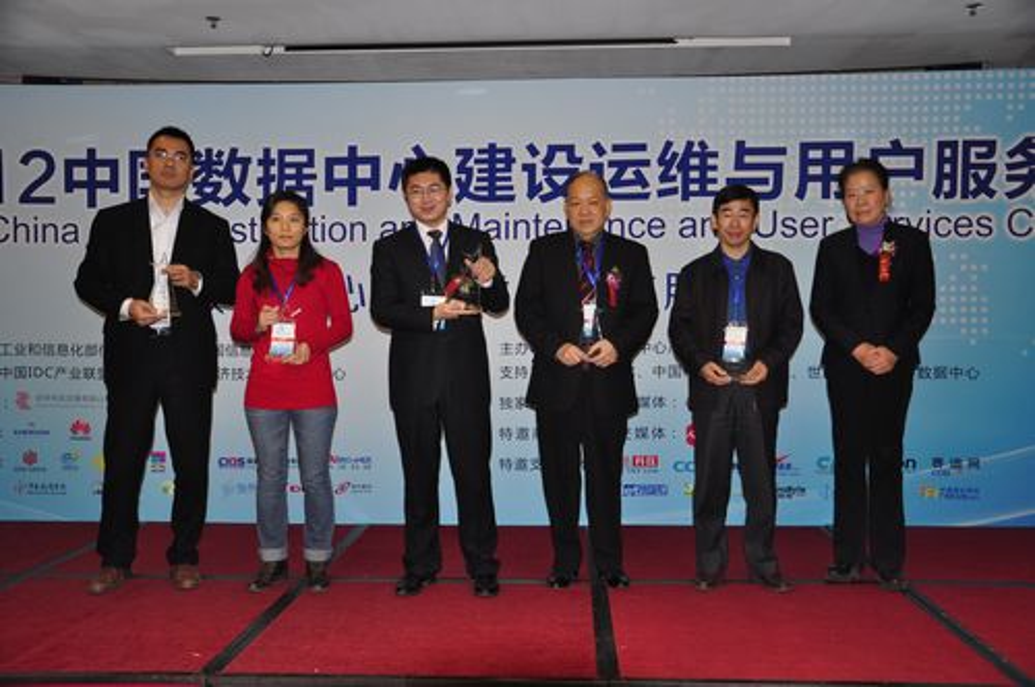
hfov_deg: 53.2
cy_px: 344
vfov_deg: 36.8
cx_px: 518
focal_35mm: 36
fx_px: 1034
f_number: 3.8
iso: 400
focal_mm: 24
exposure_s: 1/60
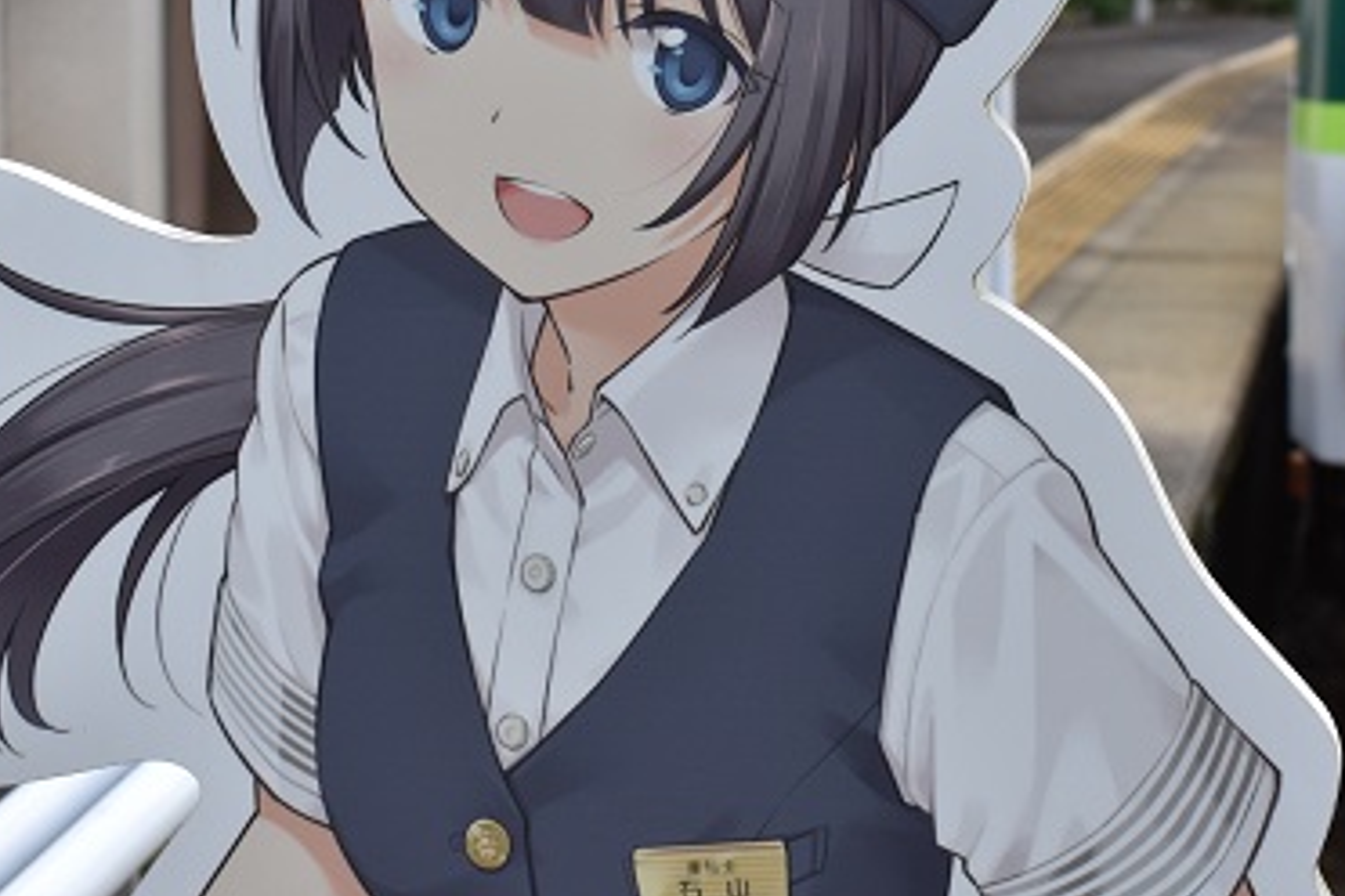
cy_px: 155
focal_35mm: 90
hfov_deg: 22.6
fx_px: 3361
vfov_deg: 15.1
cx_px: 676
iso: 400
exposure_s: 1/160
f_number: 6.3
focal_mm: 31
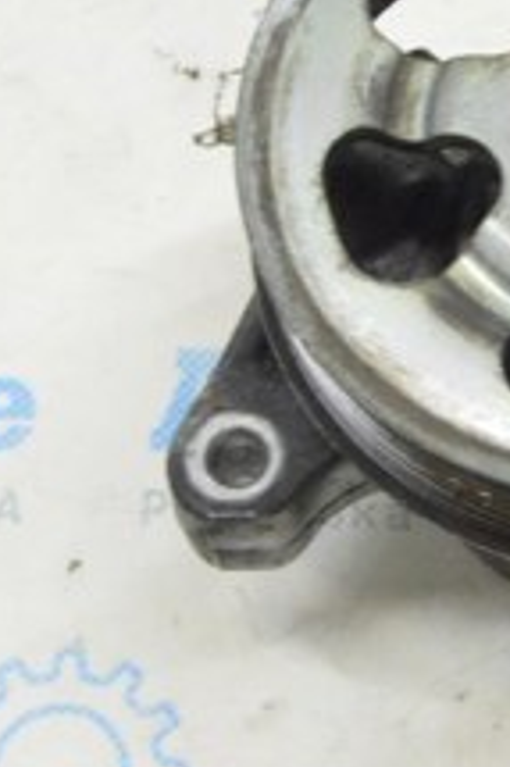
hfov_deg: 11.6
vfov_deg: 17.5
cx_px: 578
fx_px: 2469
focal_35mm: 116
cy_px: 155
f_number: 20
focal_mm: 26
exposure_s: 1/15
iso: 6400
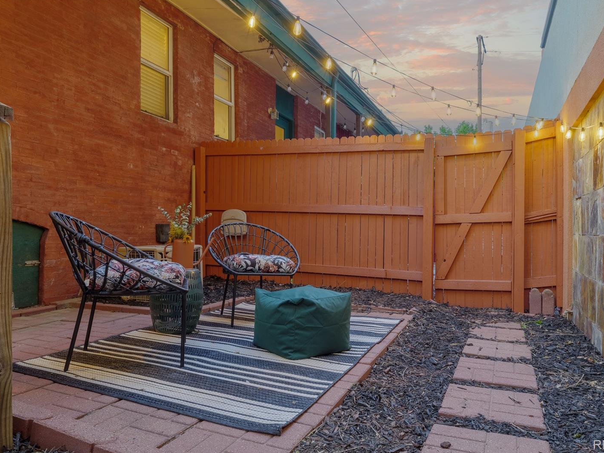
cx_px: 320
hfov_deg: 71.5
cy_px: 225
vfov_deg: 56.8
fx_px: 419
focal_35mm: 24
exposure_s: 1/2.5
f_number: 13
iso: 1250
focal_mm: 22
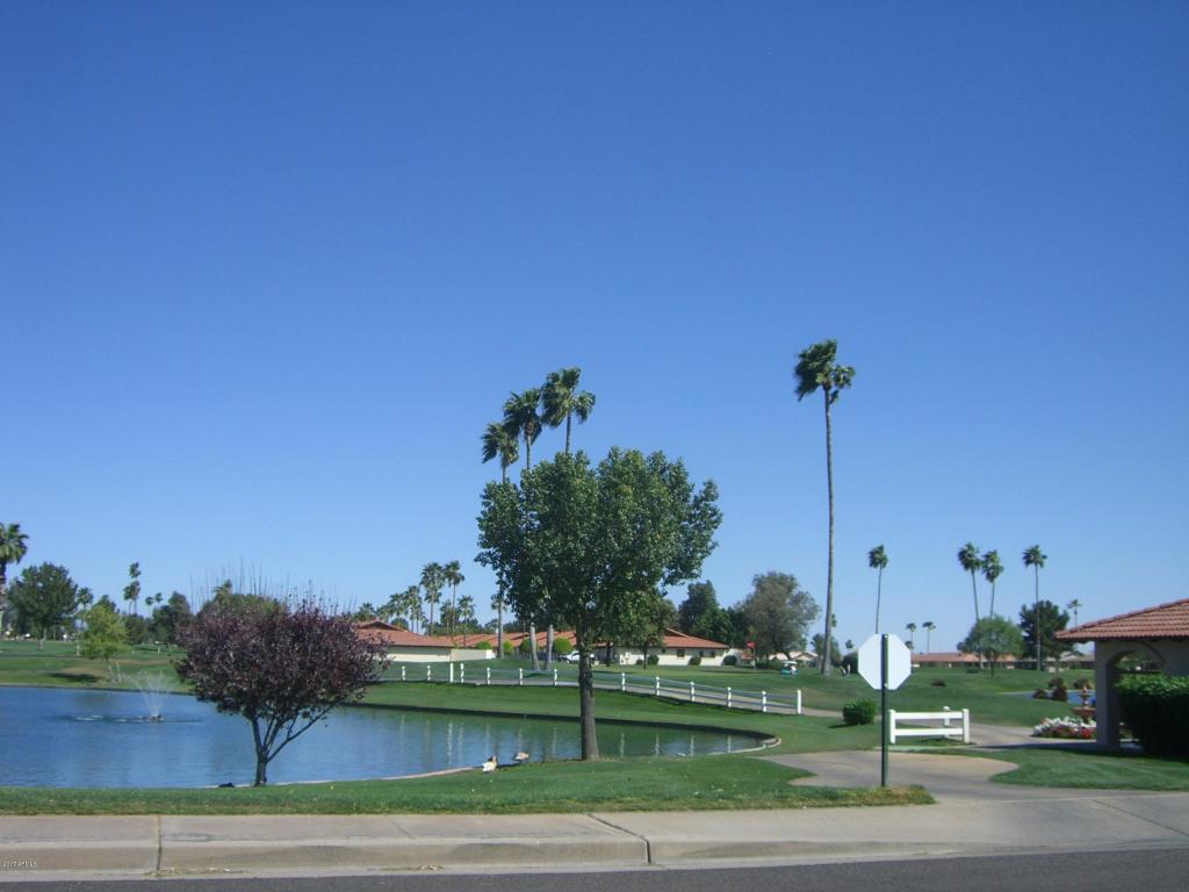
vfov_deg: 37.7
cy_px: 446
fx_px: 1305
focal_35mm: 38
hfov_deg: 49.0
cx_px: 594
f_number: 4.3
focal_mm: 6.2
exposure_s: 1/800
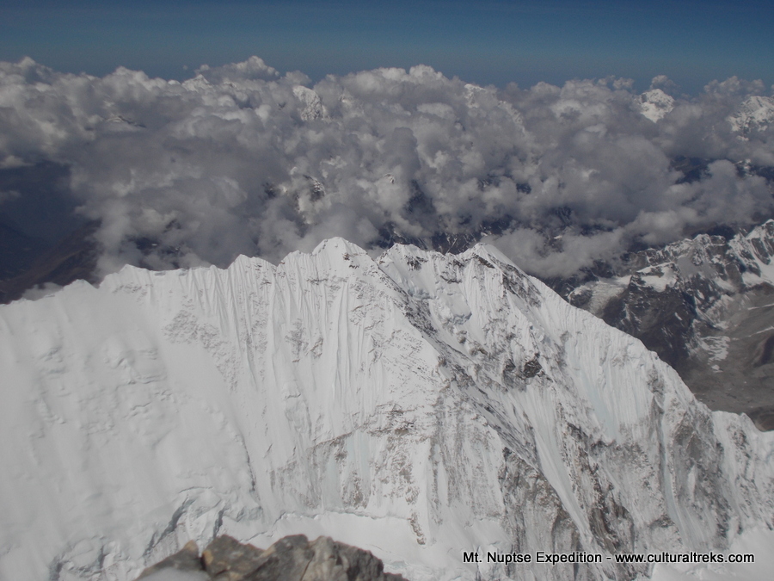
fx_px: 984
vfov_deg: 32.9
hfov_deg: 42.9
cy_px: 290
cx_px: 387
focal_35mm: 44
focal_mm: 7.9
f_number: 10.6
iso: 80
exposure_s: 1/640
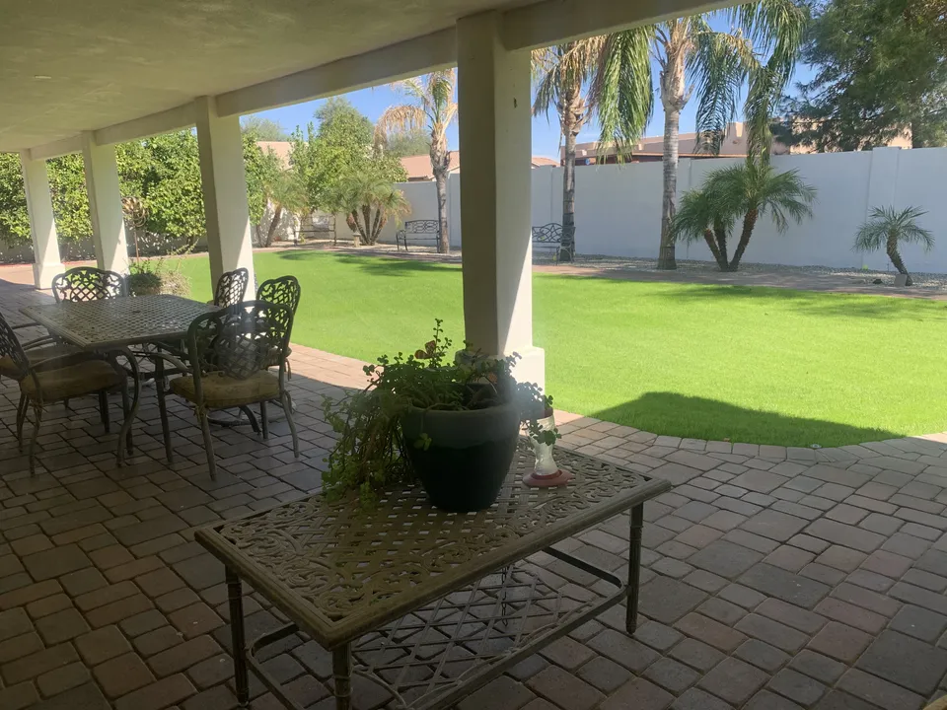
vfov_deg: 53.1
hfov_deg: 67.3
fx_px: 711
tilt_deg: -11.4
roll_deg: +1.6
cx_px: 474
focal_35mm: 26
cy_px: 355
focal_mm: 4.2
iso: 25
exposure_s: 1/727
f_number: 1.8
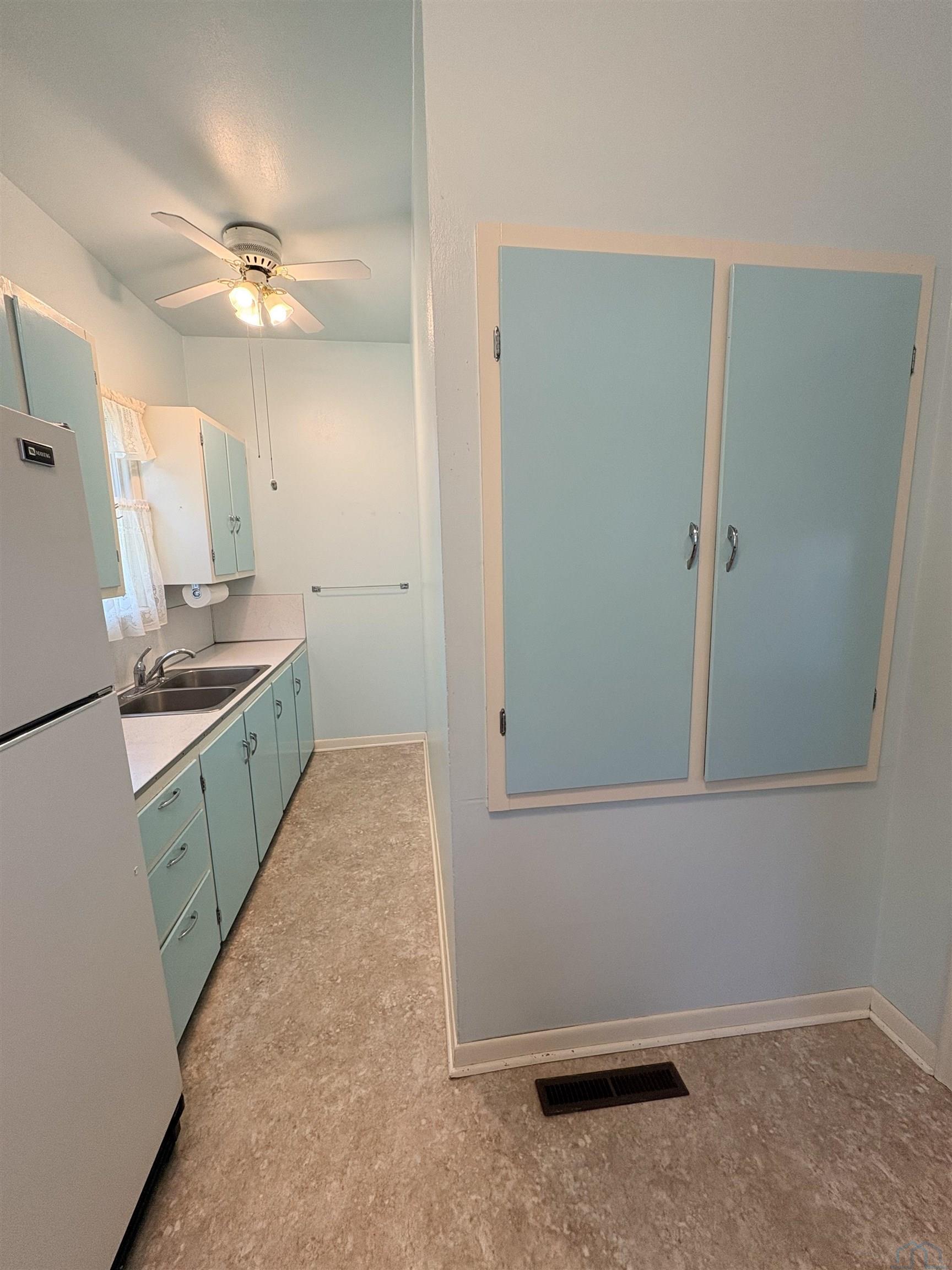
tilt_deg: -8.4
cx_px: 476
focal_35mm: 14
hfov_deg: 85.7
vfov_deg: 102.1
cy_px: 635
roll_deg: +0.7
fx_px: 513
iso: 125
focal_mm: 2.22
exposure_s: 1/60
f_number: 2.2
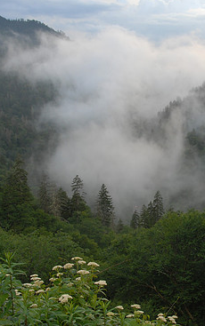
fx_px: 517
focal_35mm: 58
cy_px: 192
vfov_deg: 35.0
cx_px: 157
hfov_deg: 22.2
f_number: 8
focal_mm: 24
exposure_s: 1/25
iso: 320
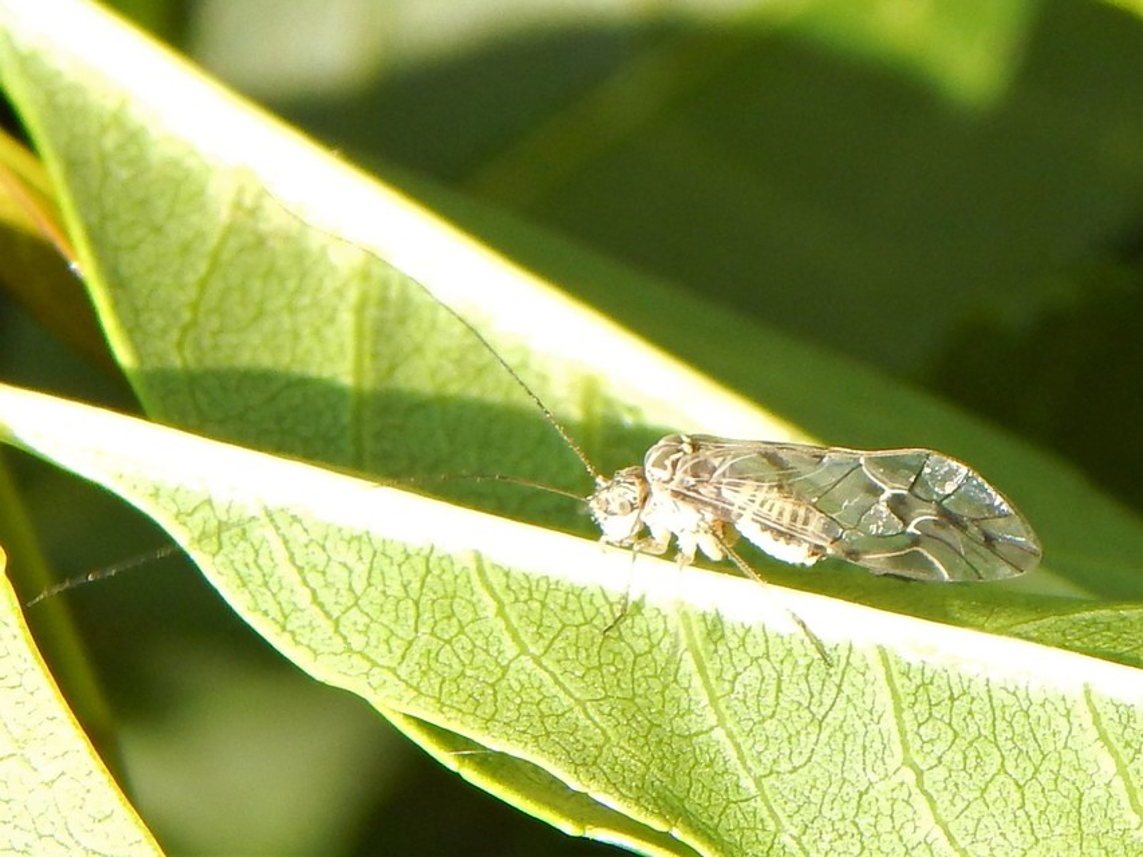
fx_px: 2279
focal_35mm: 69
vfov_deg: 21.3
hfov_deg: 28.2
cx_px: 572
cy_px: 428
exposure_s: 1/250
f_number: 4.1
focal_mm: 12.3
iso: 125
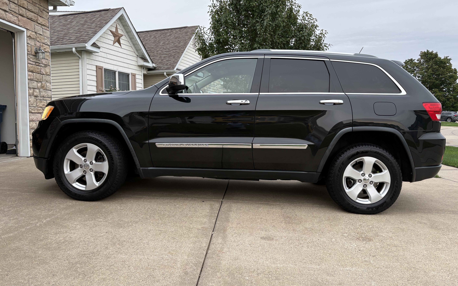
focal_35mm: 28
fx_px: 350
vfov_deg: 44.4
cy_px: 125
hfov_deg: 66.5
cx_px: 232
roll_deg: +1.7
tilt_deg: +0.3
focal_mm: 5.96
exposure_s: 1/122
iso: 80
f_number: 1.6
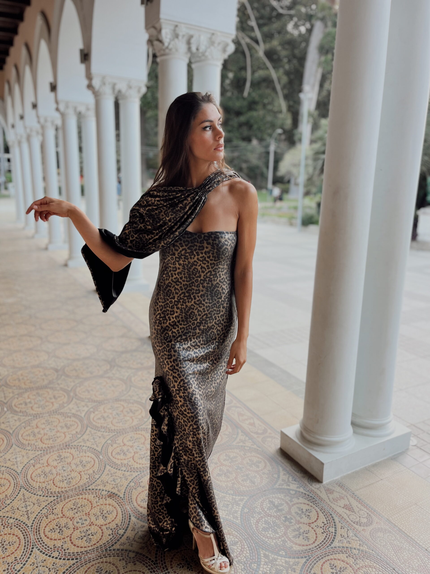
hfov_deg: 53.1
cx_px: 215
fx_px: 431
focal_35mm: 26
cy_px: 287
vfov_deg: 67.3
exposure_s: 1/121
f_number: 1.6
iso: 64
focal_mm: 5.1
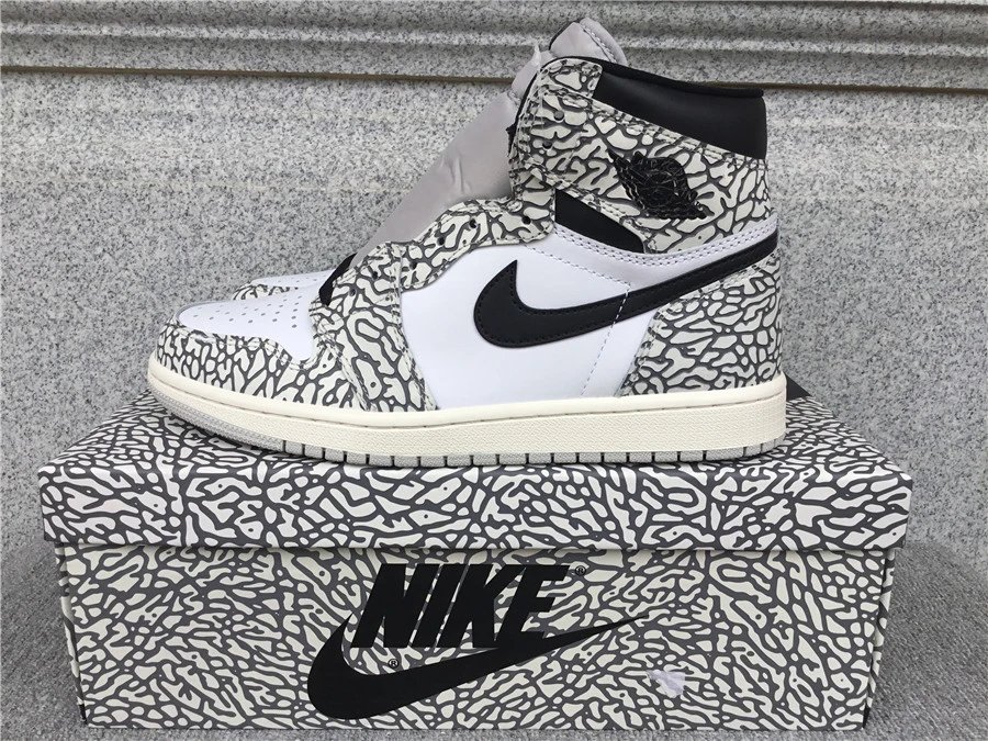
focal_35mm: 31
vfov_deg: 45.4
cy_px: 370
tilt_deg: -12.0
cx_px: 494
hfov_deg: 58.4
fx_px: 885
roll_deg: -0.8
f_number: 2.4
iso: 25
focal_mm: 3.3
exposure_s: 1/362
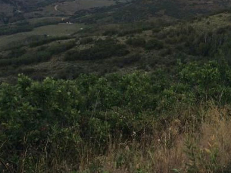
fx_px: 320
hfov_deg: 38.7
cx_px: 171
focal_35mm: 48
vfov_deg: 30.0
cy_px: 54
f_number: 2.2
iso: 32
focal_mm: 4.15
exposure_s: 1/316
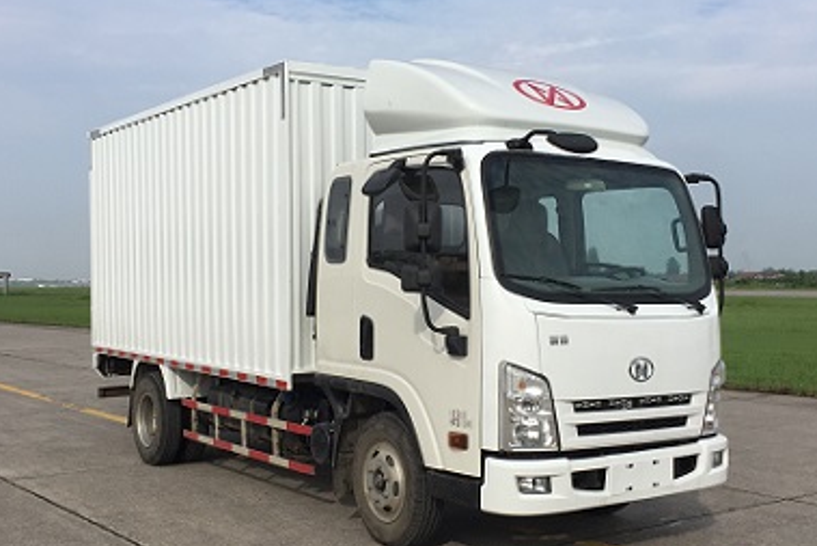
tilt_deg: -0.9
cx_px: 407
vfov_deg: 42.3
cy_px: 304
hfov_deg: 60.3
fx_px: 704
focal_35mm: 31
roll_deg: +0.5
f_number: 2.2
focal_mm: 4.15
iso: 32
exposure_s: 1/2198
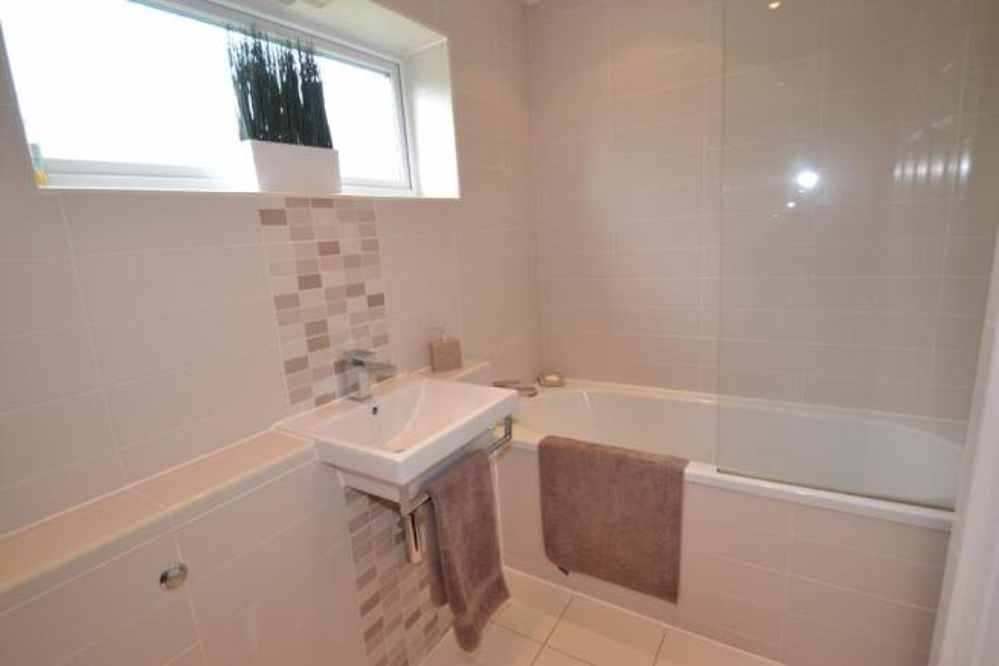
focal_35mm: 16
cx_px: 500
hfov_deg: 95.0
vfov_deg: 72.1
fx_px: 458
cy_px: 333
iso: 400
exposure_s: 1/100
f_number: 5
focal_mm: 11
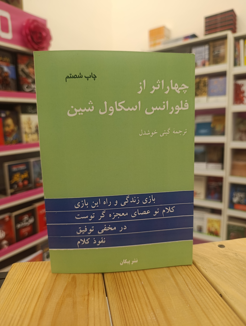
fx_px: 217
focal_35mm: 23
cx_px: 123
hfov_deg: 59.0
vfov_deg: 73.8
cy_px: 163
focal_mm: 6.11
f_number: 1.65
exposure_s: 1/100
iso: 639
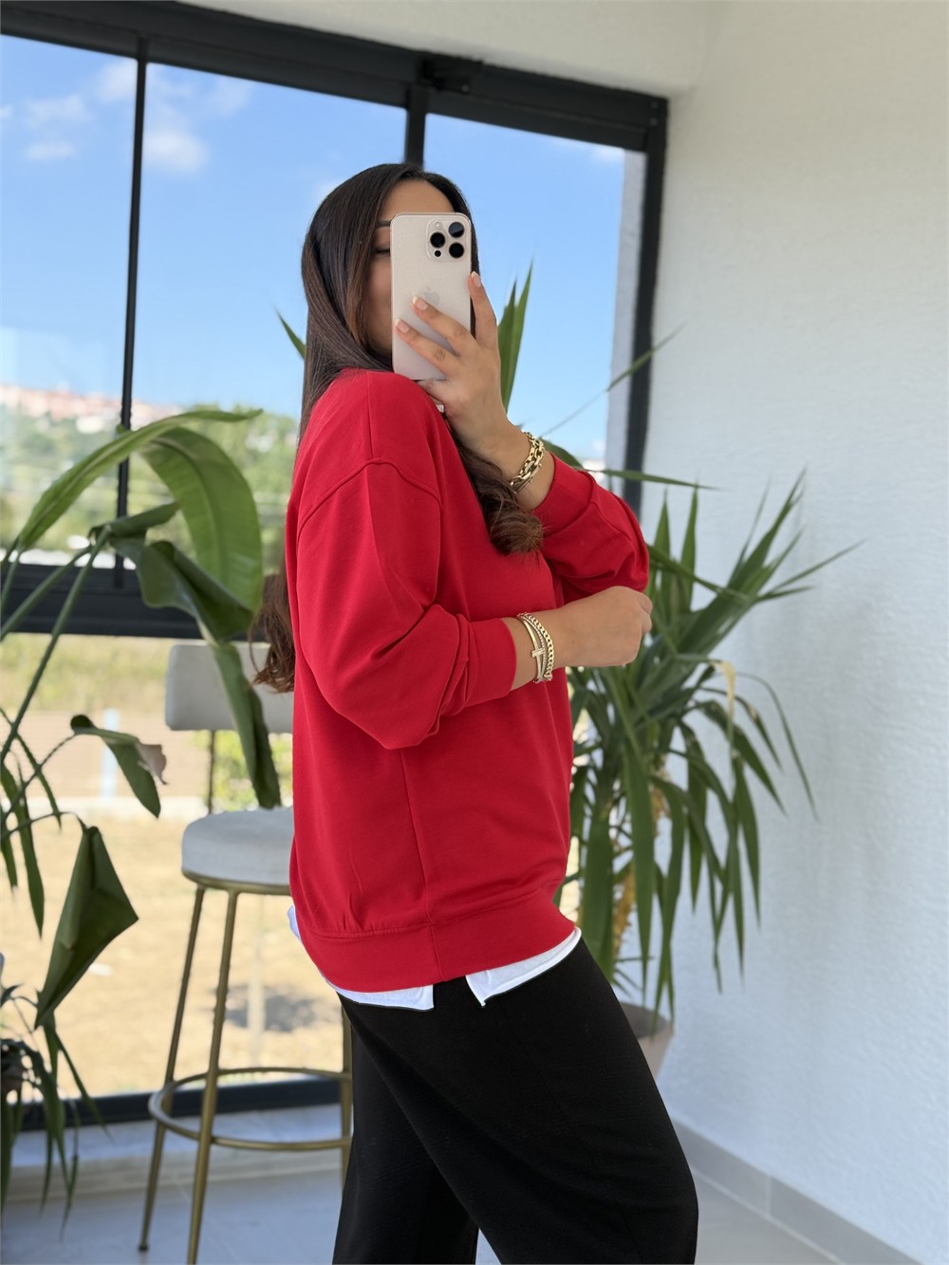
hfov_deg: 30.3
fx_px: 1754
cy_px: 632
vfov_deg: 39.7
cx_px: 474
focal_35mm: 48
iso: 80
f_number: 1.78
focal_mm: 6.76
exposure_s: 1/693
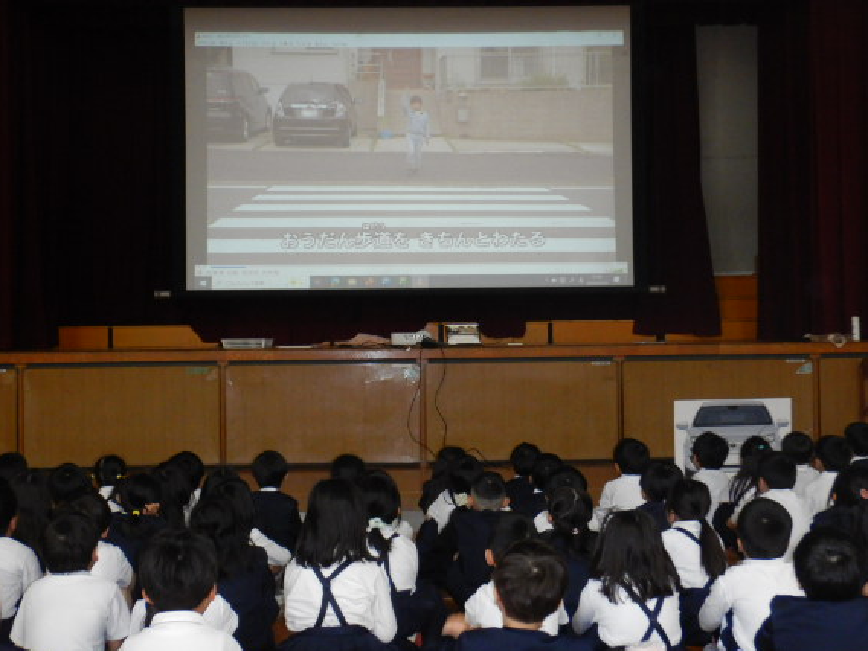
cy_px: 317
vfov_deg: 27.0
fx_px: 1354
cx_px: 410
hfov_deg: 35.5
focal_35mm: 54
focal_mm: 8.5
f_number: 4.3
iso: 640
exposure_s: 1/30
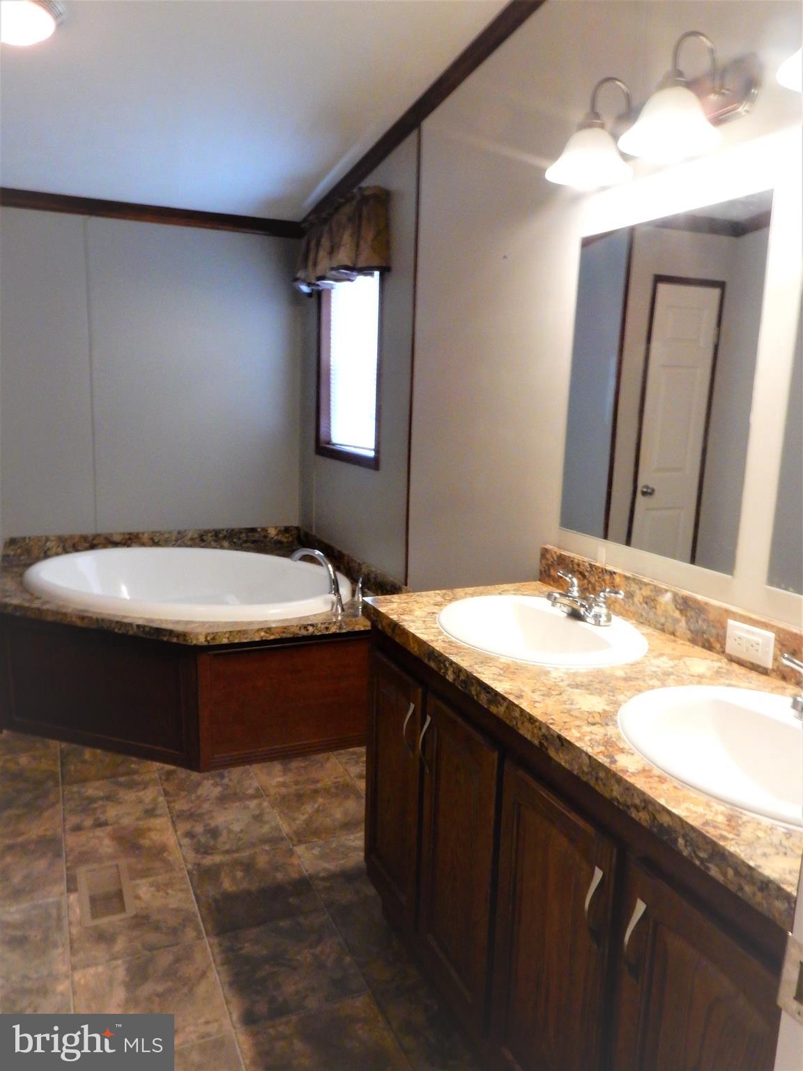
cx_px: 402
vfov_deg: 69.4
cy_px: 536
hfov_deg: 54.9
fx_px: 773
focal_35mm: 25
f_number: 7.6
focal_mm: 4.5
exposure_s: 1/10
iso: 400
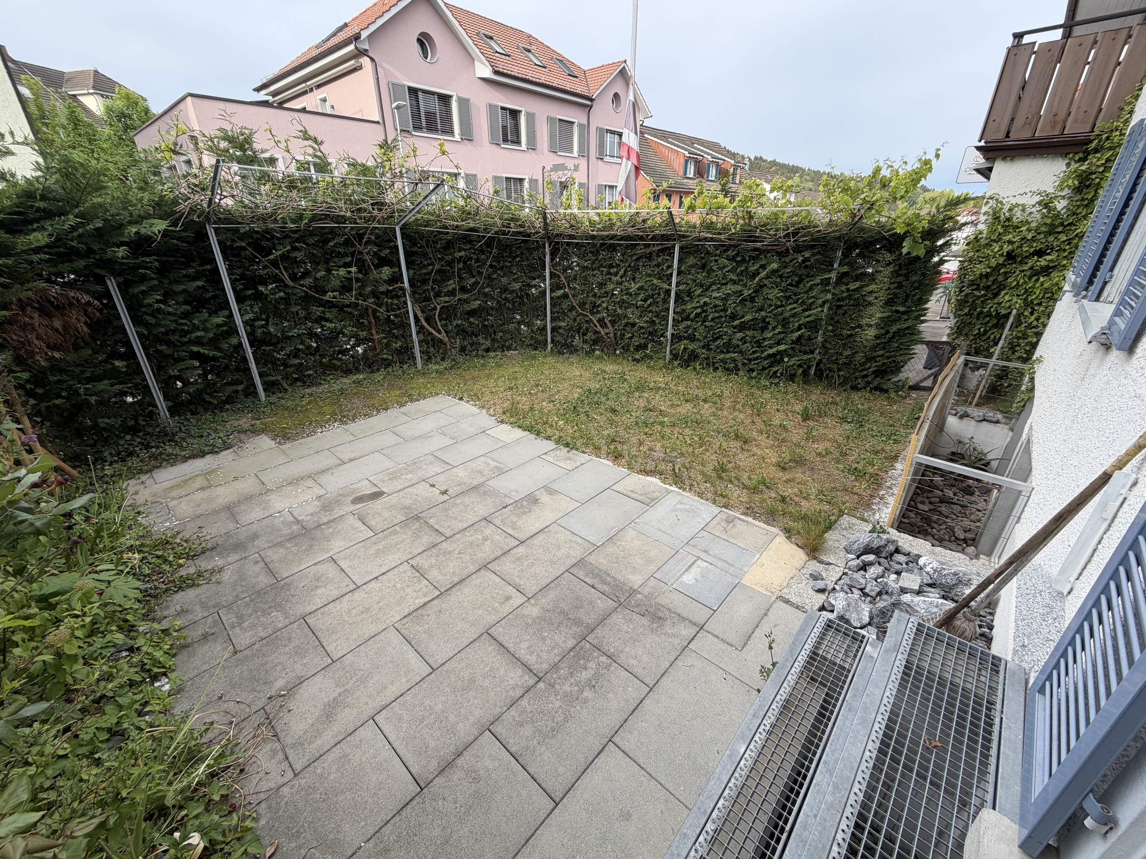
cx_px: 573
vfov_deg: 85.7
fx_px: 463
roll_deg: +0.7
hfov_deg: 102.1
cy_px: 430
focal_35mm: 14
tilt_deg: -24.6
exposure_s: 1/236
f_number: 2.2
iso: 40
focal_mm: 2.22
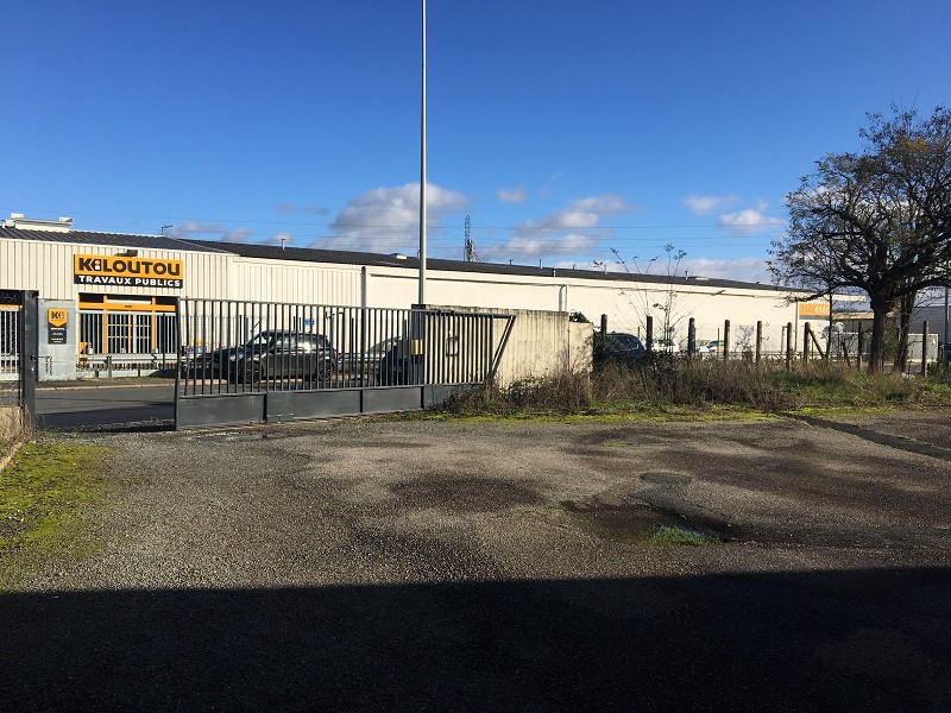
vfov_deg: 48.2
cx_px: 476
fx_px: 797
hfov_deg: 61.7
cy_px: 356
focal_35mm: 29
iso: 25
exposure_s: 1/1972
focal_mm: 4.15
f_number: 2.2
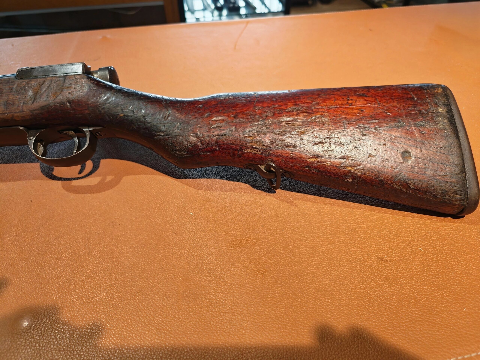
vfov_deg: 58.9
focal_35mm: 23
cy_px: 180
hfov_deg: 73.9
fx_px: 319
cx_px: 240
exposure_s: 1/50
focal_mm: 5.4
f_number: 1.6
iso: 64
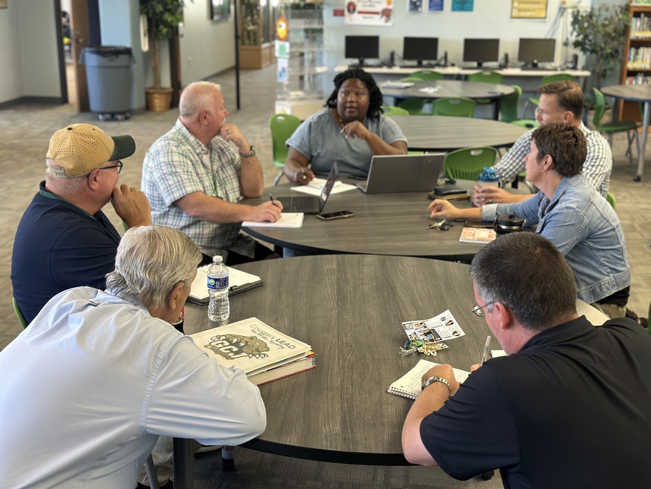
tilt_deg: -16.2
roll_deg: -0.6
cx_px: 326
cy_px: 244
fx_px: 903
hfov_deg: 39.7
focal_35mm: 48
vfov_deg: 30.3
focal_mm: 6.86
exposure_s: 1/60
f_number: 1.78
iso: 200
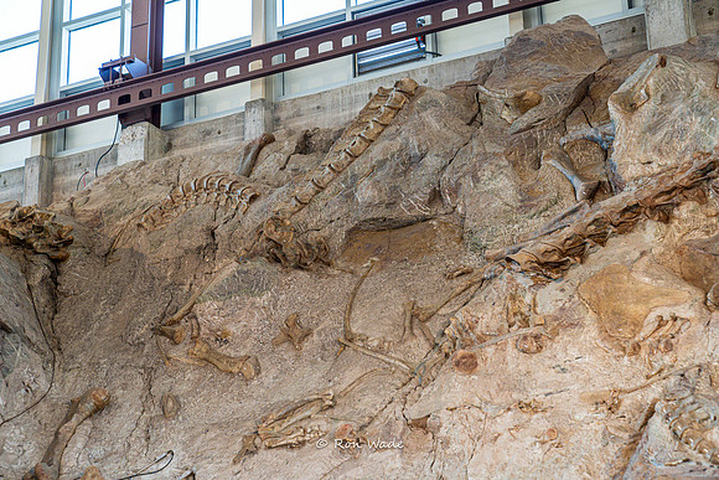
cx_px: 360
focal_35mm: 70
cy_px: 240
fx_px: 1398
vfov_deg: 19.5
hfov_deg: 28.8
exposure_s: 1/160
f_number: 4
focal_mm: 70
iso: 1600
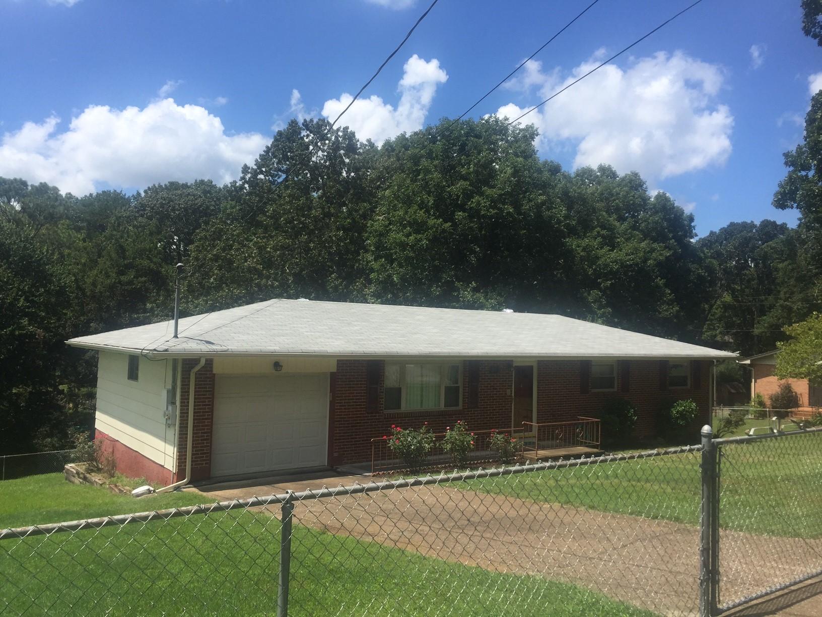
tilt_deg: +1.4
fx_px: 689
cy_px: 308
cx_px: 411
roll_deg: -1.0
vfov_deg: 48.2
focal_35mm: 29
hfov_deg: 61.7
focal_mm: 4.15
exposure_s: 1/2083
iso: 32
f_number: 2.2
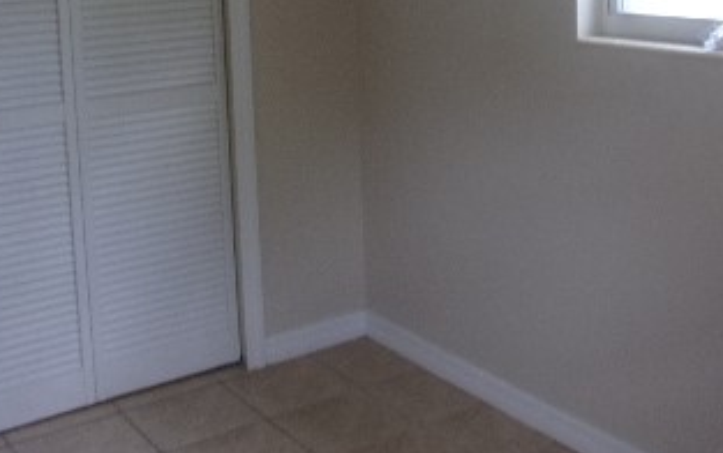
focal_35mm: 52
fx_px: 1025
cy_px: 16
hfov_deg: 38.6
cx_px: 446
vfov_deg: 24.0
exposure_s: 1/34
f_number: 3.3
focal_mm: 4.3
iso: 88
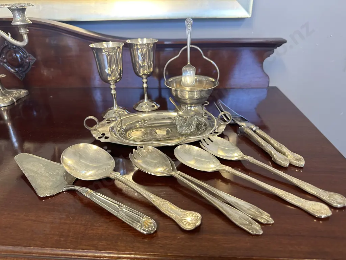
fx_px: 240
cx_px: 173
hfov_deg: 71.6
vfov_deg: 56.8
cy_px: 130
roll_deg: +1.1
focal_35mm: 24
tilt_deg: -27.9
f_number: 1.78
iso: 160
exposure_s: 1/50
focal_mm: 6.86
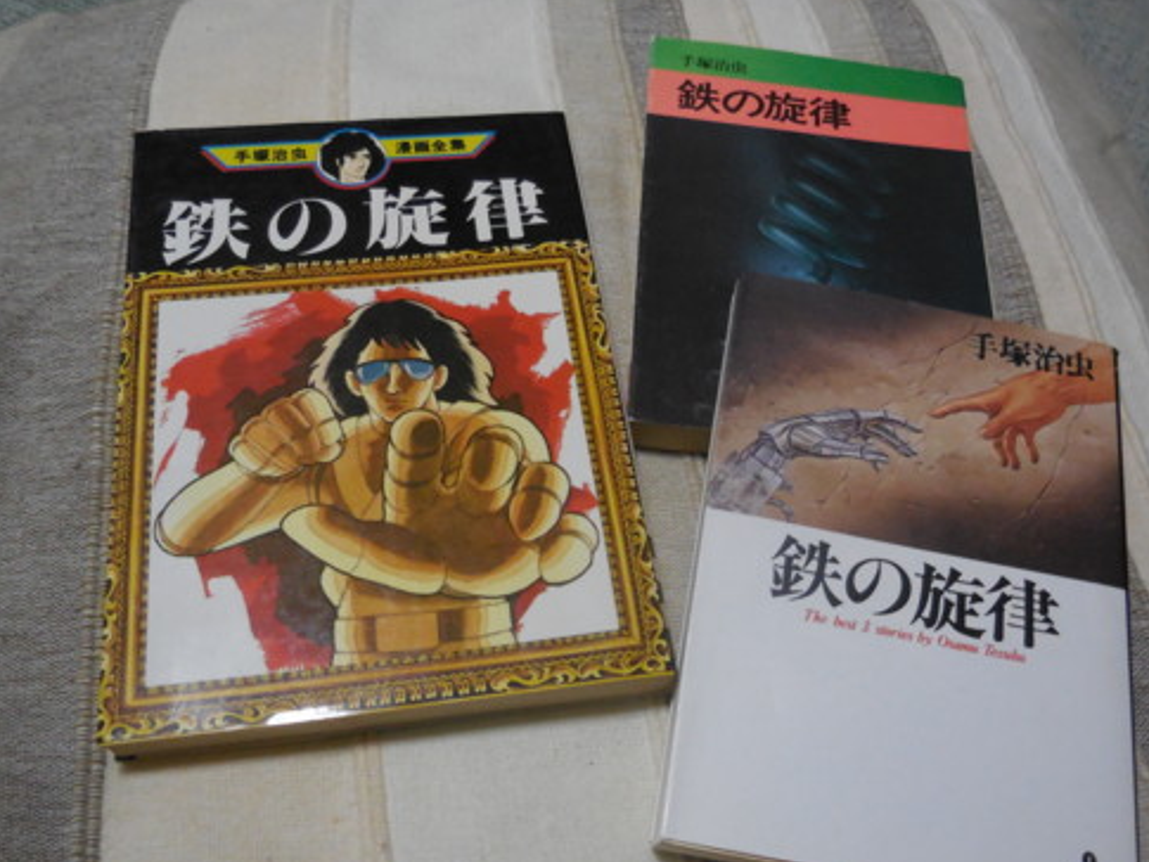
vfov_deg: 41.8
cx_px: 590
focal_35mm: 34
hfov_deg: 53.9
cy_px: 432
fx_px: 1129
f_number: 3.7
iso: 800
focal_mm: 5.9
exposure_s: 1/25
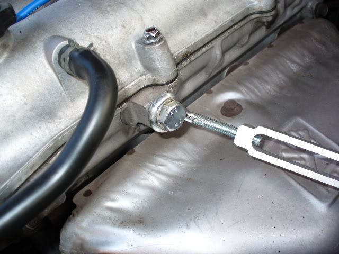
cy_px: 127
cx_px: 170
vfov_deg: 38.7
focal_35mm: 37
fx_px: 362
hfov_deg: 50.1
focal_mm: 6.1
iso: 80
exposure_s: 1/60
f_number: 2.8
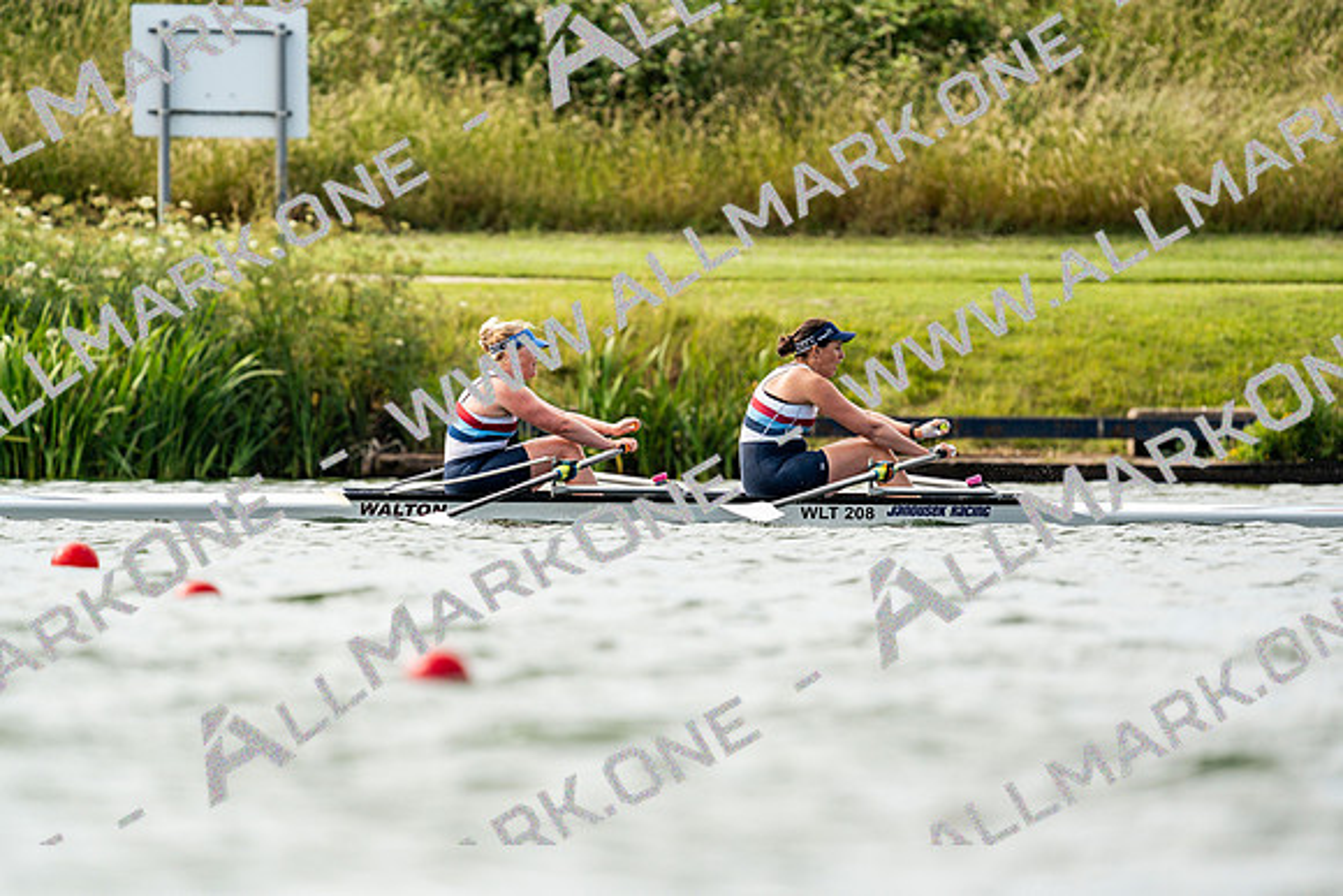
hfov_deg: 3.8
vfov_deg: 2.5
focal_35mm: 541
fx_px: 20186
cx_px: 672
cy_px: 448
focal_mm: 541
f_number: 6.3
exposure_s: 1/2000
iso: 400
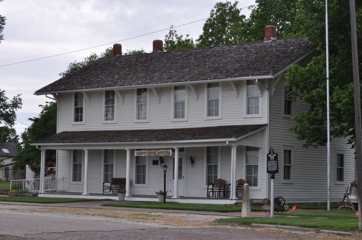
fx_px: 828
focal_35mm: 82
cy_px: 120
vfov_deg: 16.5
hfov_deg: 24.7
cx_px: 181
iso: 200
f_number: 8
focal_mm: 55
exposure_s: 1/250
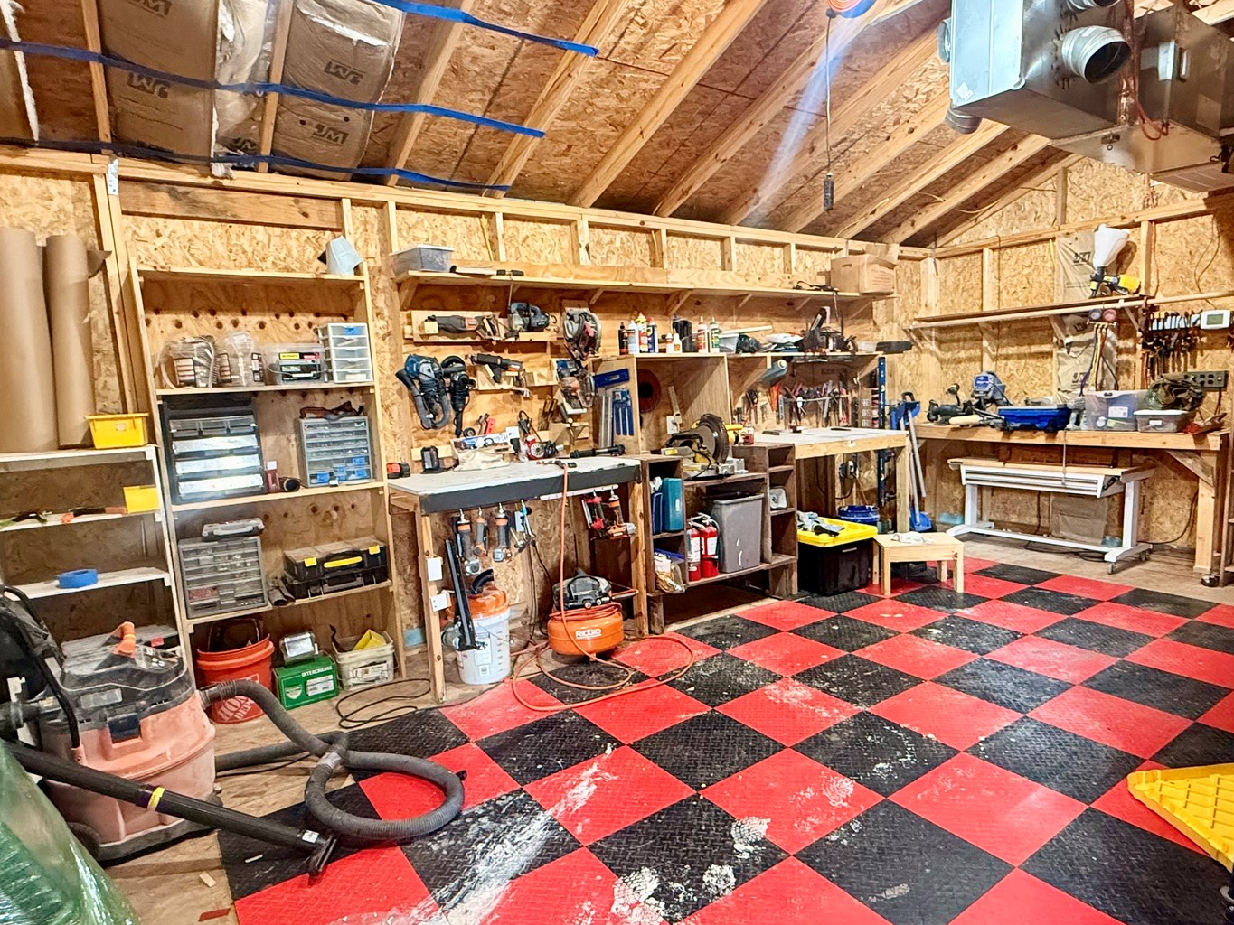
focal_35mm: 21
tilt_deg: -8.5
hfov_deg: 78.8
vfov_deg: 63.4
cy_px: 488
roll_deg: +2.1
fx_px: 749
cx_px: 678
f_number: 2.2
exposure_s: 1/60
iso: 640
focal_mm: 2.22
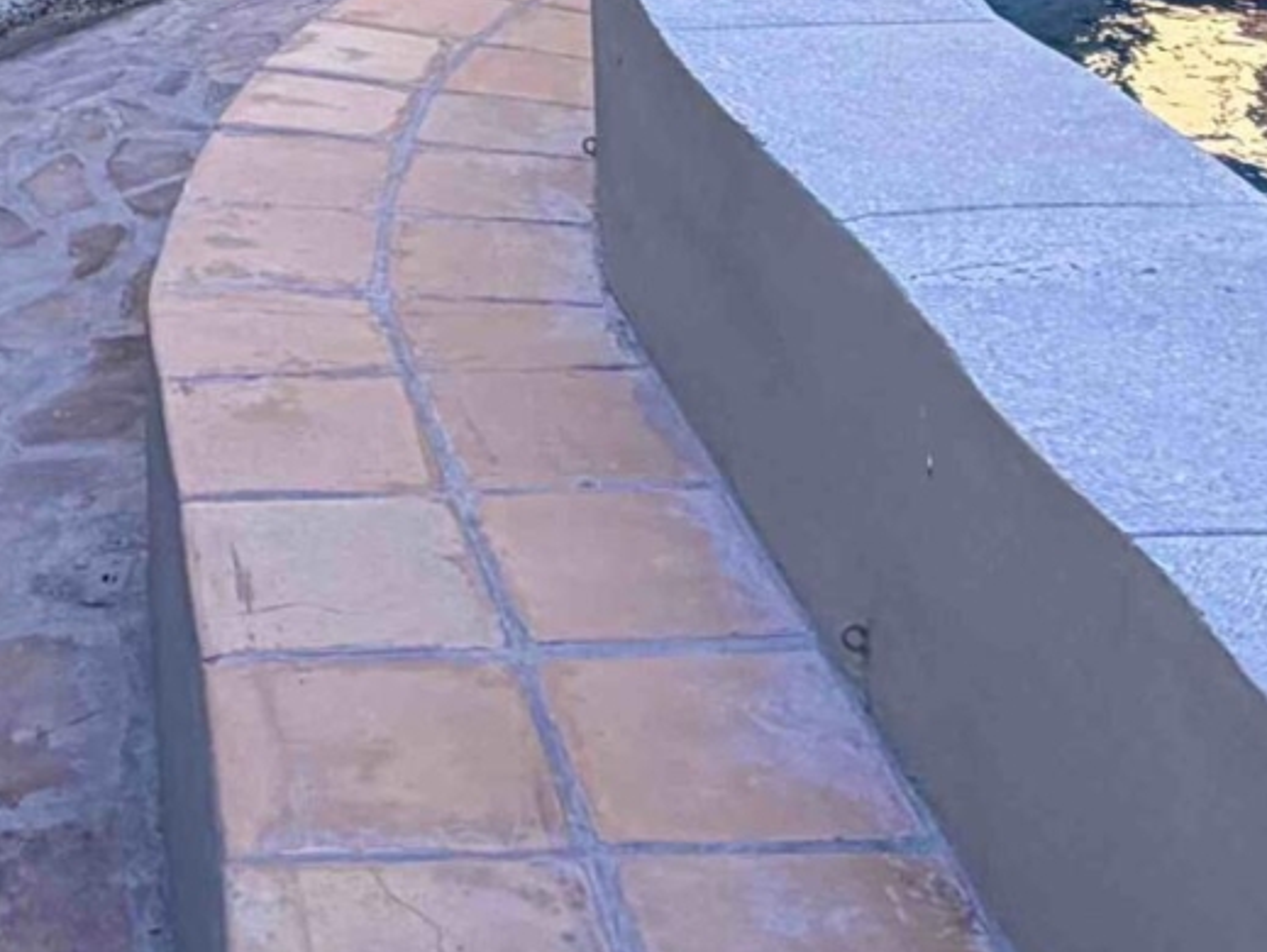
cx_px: 78
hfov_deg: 27.0
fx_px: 2527
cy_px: -647
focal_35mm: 69
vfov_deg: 18.0
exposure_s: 1/502
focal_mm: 2.22
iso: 50
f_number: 2.2
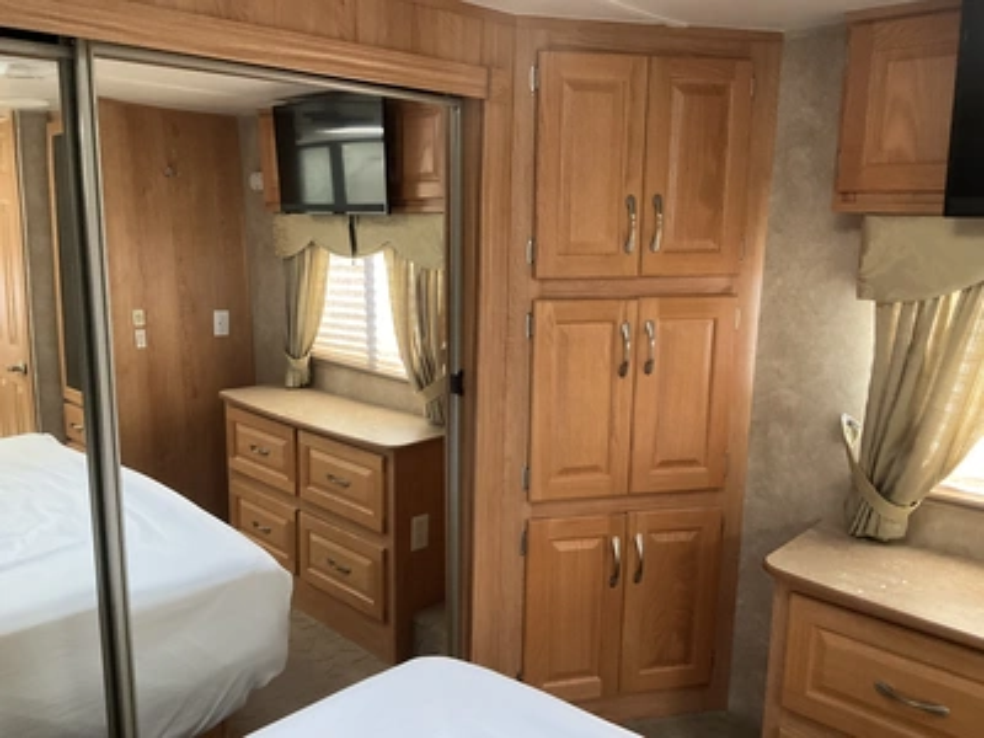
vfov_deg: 48.2
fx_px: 824
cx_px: 492
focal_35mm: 29
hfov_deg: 61.7
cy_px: 369
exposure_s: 1/60
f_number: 1.8
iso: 250
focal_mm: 3
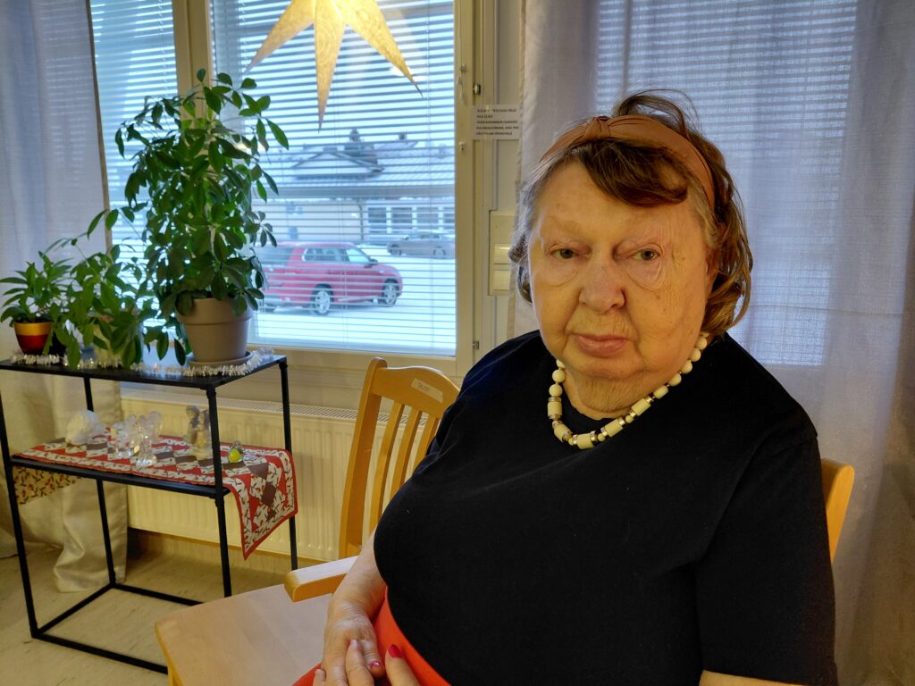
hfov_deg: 69.4
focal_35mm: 25
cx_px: 458
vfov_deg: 54.9
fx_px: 661
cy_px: 343
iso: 400
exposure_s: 1/50.1
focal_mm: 4.69
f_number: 1.8
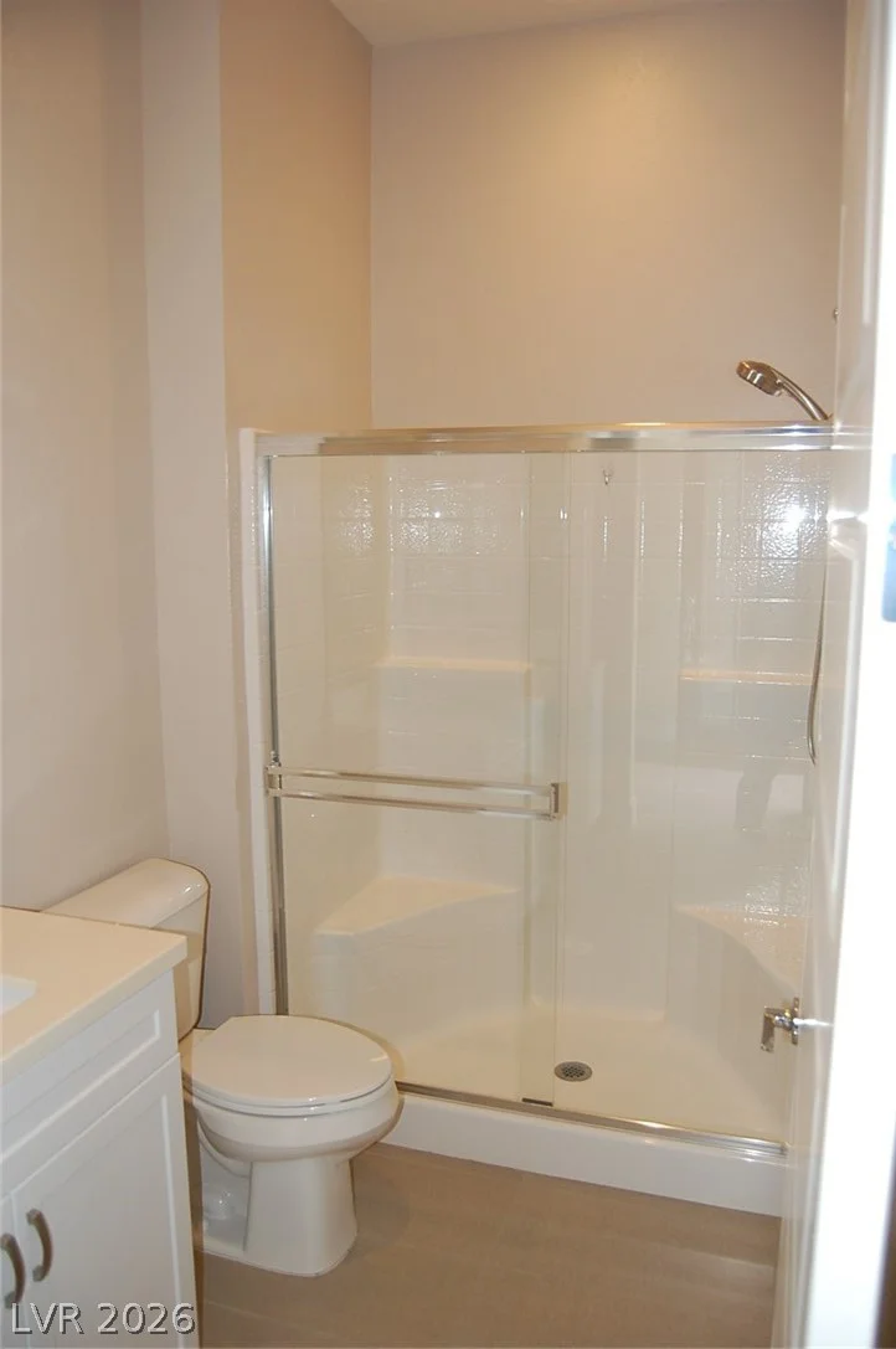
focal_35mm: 27
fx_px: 1010
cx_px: 448
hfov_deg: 47.8
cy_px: 674
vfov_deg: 67.4
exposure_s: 1/60
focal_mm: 18
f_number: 3.5
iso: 400
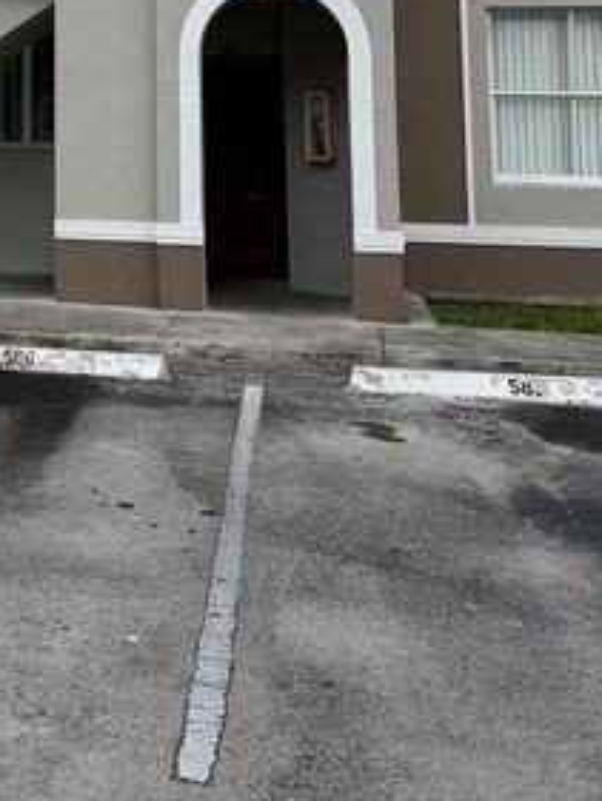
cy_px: -44
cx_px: -43
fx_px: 1321
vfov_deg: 30.7
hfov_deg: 24.2
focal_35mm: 57
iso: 80
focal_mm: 6.76
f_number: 1.78
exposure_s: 1/4167
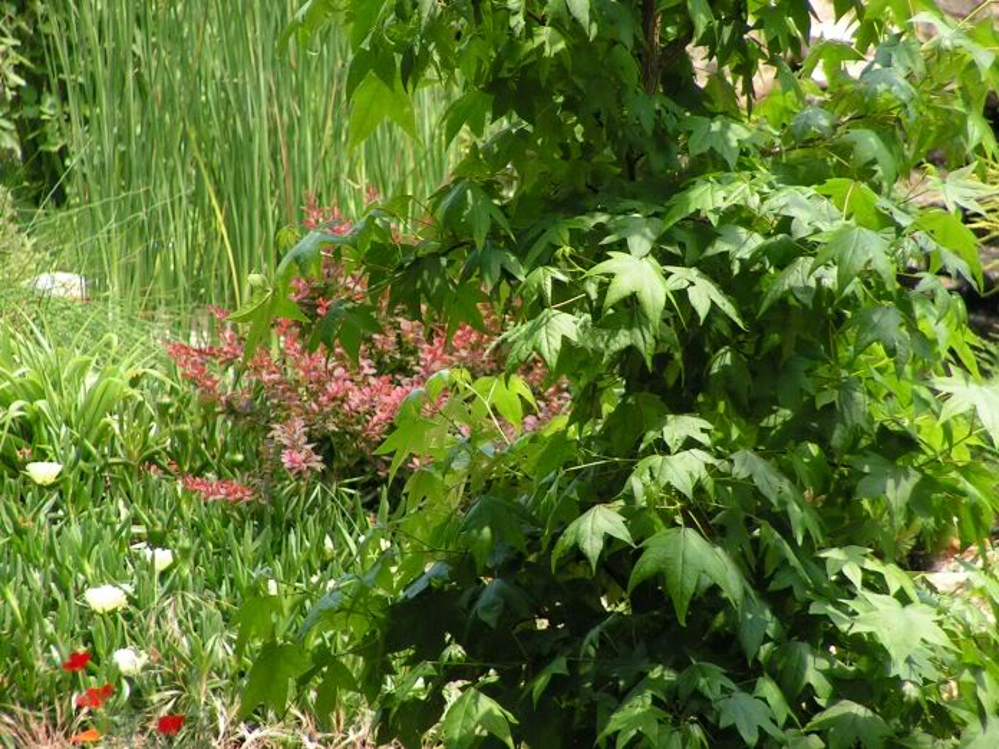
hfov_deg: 7.9
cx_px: 500
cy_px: 374
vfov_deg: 5.9
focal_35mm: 252
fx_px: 7273
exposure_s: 1/250
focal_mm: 42.1
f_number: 3.2
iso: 100
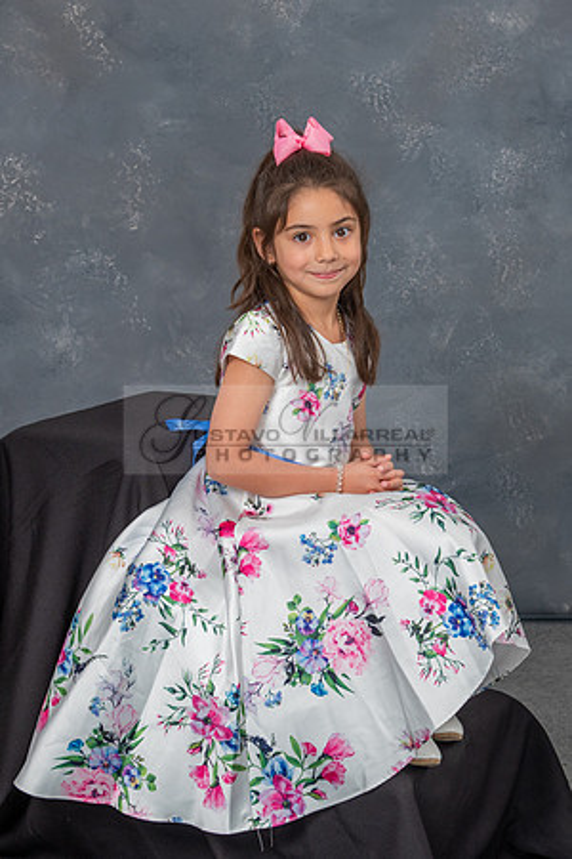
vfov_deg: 21.9
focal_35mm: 93
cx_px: 321
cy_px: 350
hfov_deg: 14.7
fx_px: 2220
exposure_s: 1/160
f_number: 5.6
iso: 200
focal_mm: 48
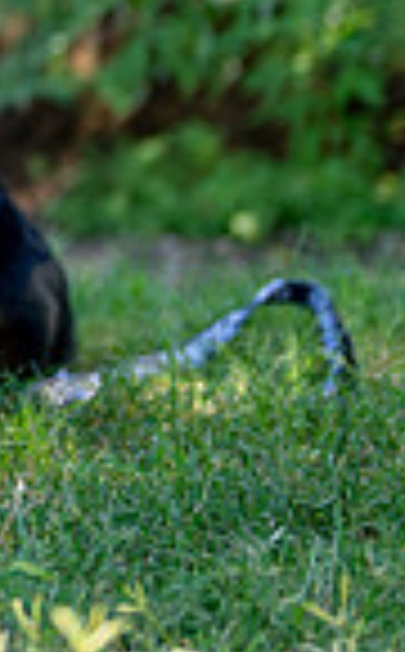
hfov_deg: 4.5
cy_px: -156
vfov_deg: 7.3
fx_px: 5058
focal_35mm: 285
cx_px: -648
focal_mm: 50
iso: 100
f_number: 1.2
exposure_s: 1/800
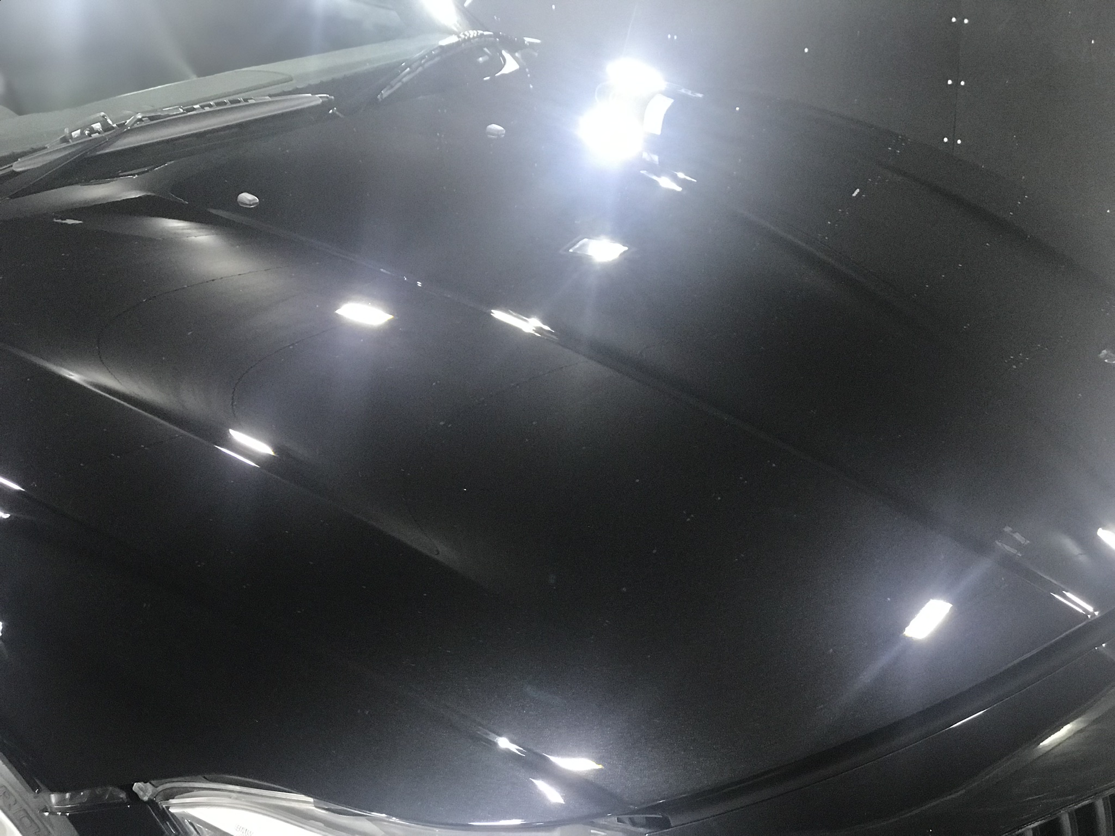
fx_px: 1836
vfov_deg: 25.7
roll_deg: +2.1
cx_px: 558
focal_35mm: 57
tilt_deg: -24.3
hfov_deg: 33.8
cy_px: 418
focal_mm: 6.6
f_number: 2.8
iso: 400
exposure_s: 1/60
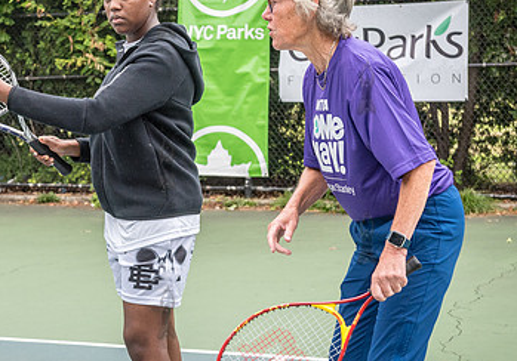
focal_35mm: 90
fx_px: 1312
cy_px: 147
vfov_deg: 15.7
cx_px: 153
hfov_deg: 22.2
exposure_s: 1/800
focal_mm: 50
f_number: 5
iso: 1000
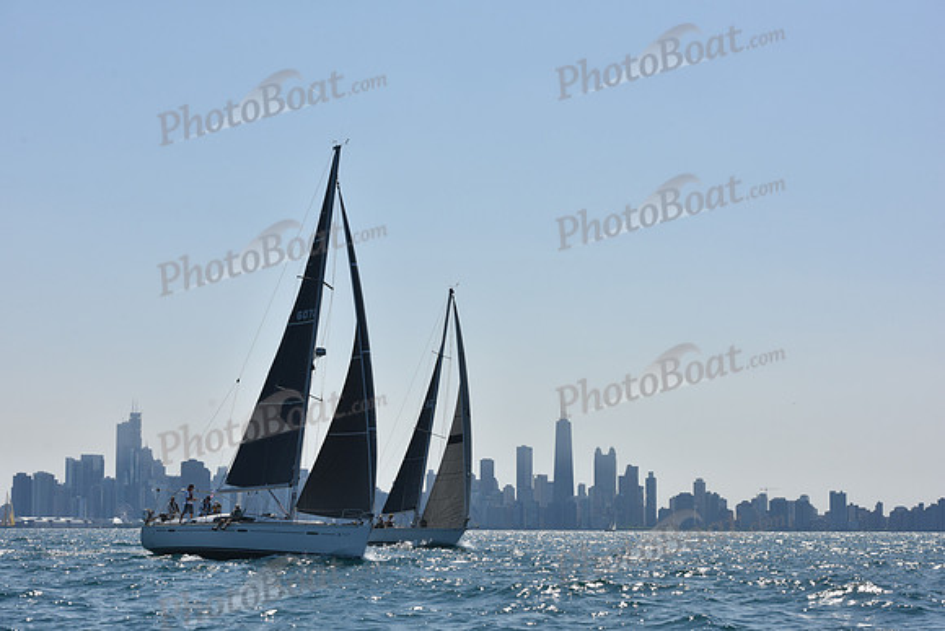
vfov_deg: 17.5
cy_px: 316
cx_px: 472
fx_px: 2048
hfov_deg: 26.0
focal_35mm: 78
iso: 250
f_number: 9
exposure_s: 1/1600
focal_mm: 78
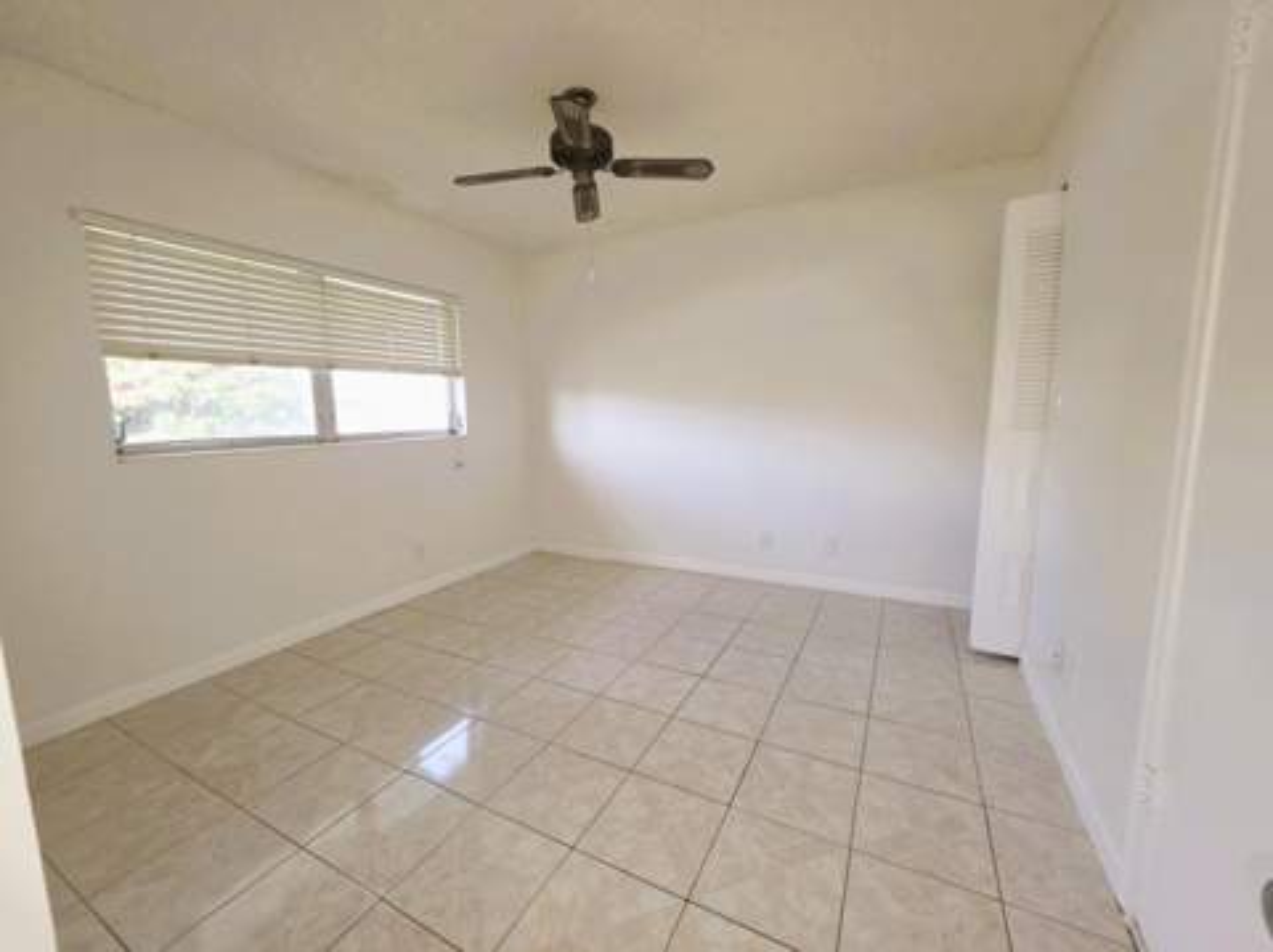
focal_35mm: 13
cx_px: 636
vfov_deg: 89.8
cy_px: 476
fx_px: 478
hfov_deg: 106.2
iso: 125
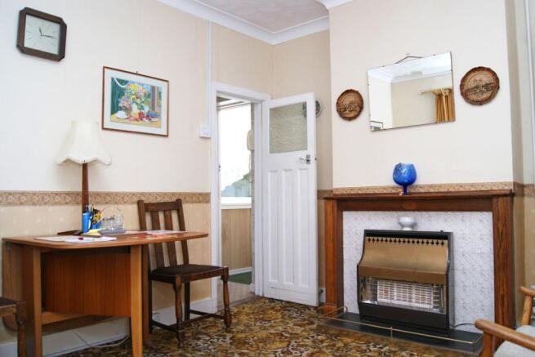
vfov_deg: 48.0
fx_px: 401
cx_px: 268
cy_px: 178
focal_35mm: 27
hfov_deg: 67.4
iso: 400
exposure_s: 1/60
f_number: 5.6
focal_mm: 18
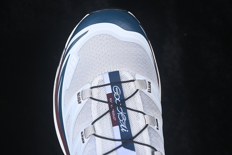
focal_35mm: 75
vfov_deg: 18.2
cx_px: 116
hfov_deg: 27.0
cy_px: 78
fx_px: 483
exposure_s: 1/80
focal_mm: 50
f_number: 7.1
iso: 160
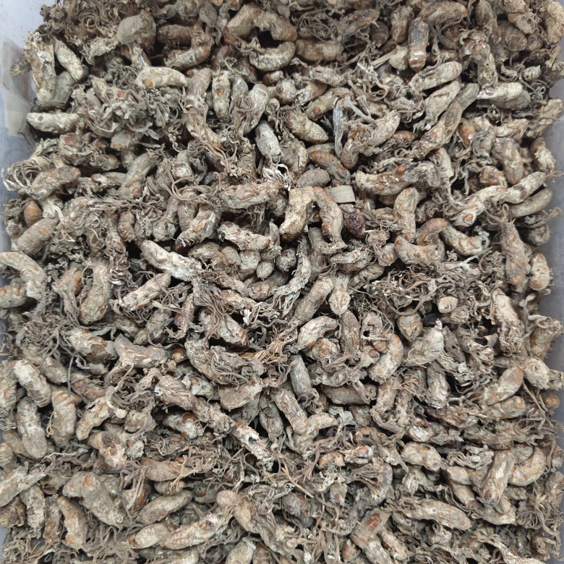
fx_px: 535
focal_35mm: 29
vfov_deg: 55.6
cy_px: 301
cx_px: 281
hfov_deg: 55.6
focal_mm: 5.56
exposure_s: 1/50
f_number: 1.88
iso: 525
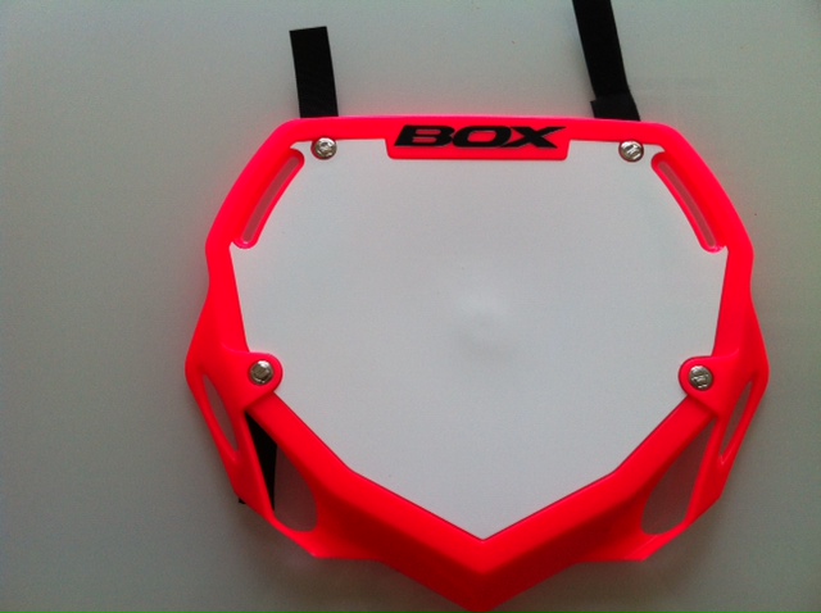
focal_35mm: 35
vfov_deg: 40.6
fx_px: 829
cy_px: 306
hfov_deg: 52.7
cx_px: 410
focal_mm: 3.85
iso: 80
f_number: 2.8
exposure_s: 1/144
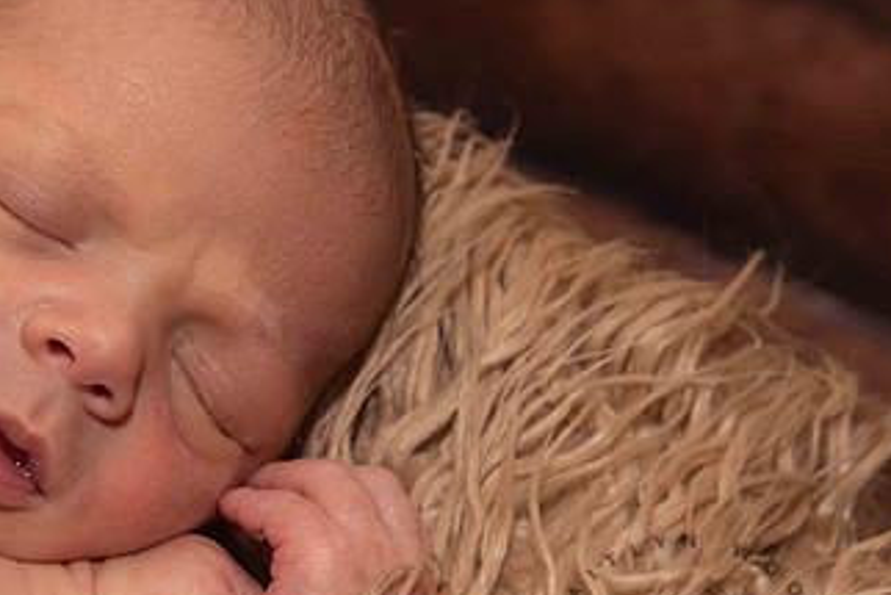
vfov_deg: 7.3
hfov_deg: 10.8
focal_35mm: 189
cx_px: 133
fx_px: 4680
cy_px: 331
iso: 400
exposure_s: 1/200
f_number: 11
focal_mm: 105
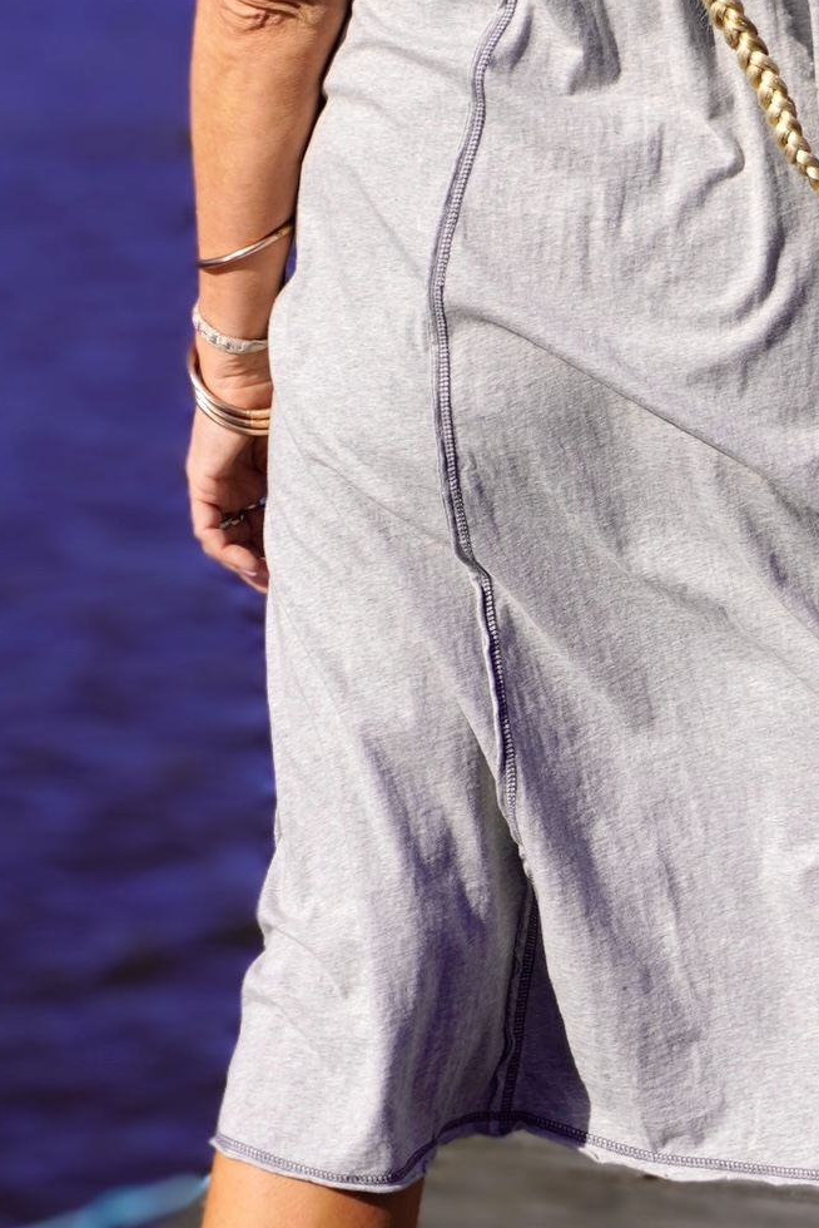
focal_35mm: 188
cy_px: 416
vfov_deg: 10.9
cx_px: 853
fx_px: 6410
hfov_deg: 7.3
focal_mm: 48
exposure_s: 1/800
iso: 100
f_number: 5.6
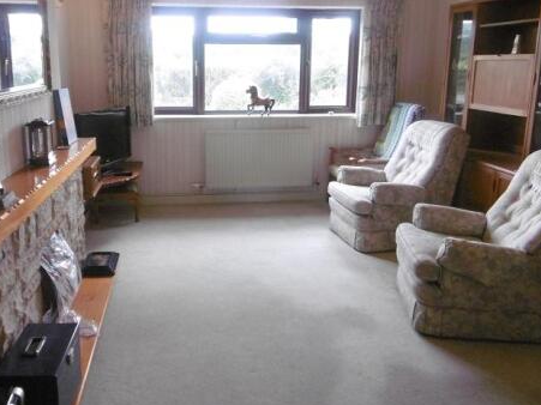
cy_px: 165
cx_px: 227
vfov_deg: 45.2
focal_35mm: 31
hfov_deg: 58.1
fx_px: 484
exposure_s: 1/80
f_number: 3.1
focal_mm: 4.3
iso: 400
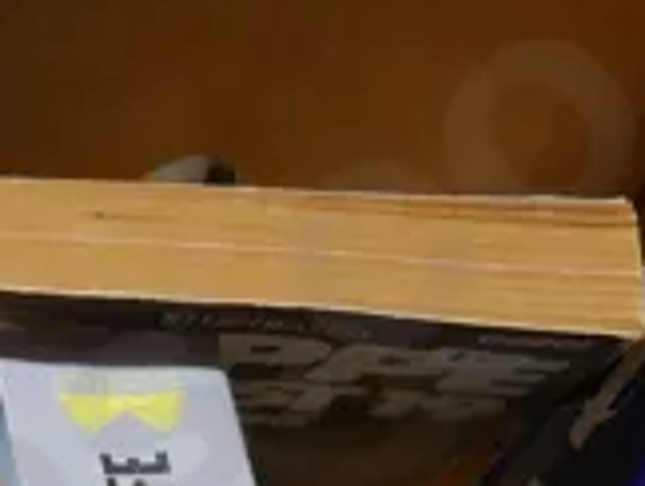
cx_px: -641
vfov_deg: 6.4
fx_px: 4236
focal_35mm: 227
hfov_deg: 8.3
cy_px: 1018
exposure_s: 1/60
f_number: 4
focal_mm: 18
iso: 400
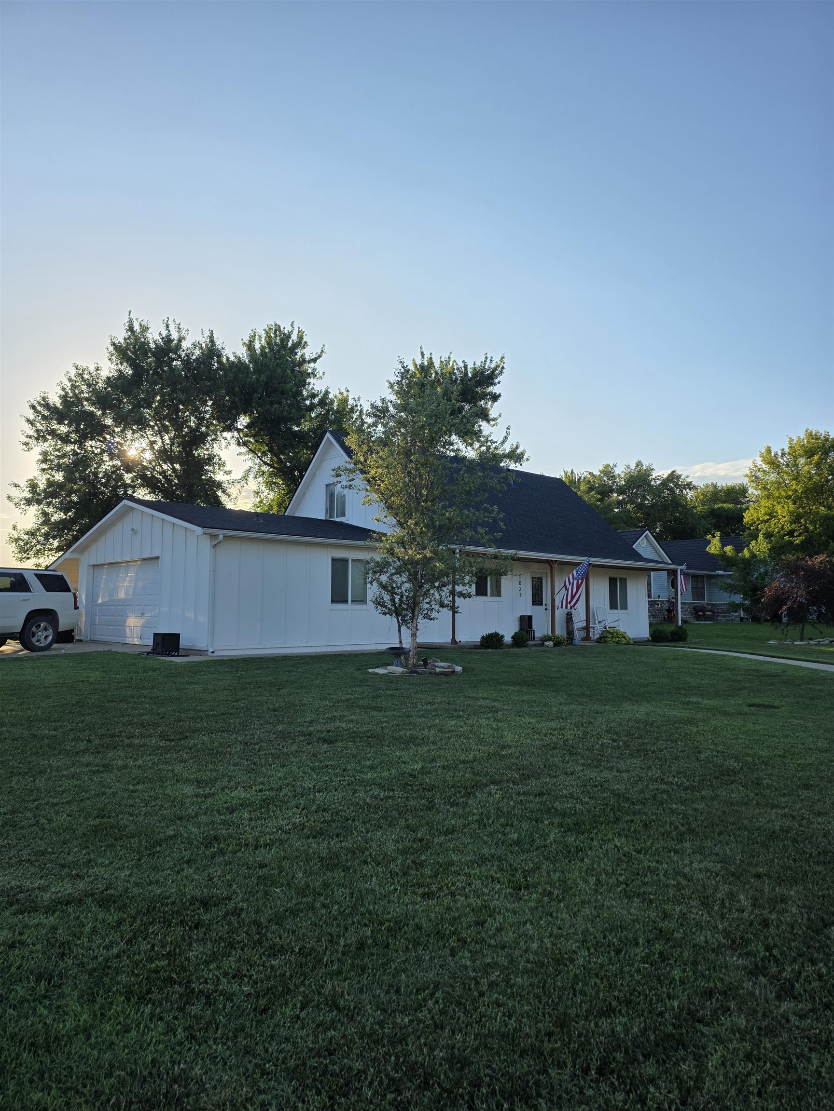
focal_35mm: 23
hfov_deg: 58.9
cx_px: 417
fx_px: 739
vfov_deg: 73.9
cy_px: 556
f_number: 1.7
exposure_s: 1/4539
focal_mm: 6.3
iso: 80
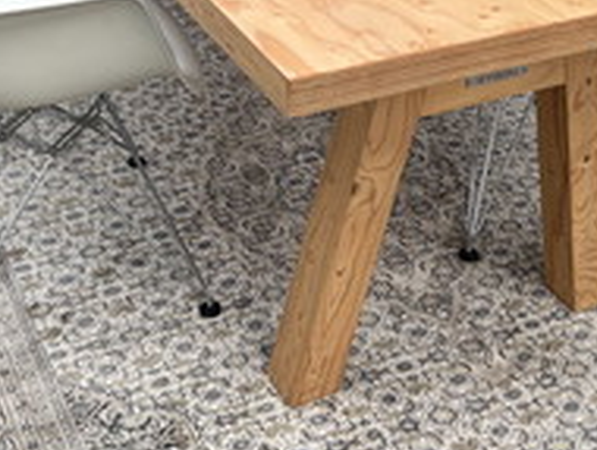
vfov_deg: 20.3
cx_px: 277
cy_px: -9
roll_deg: -2.2
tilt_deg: -25.5
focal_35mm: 70
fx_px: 1209
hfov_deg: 27.7
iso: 80
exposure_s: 1/100
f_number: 1.5
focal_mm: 5.7
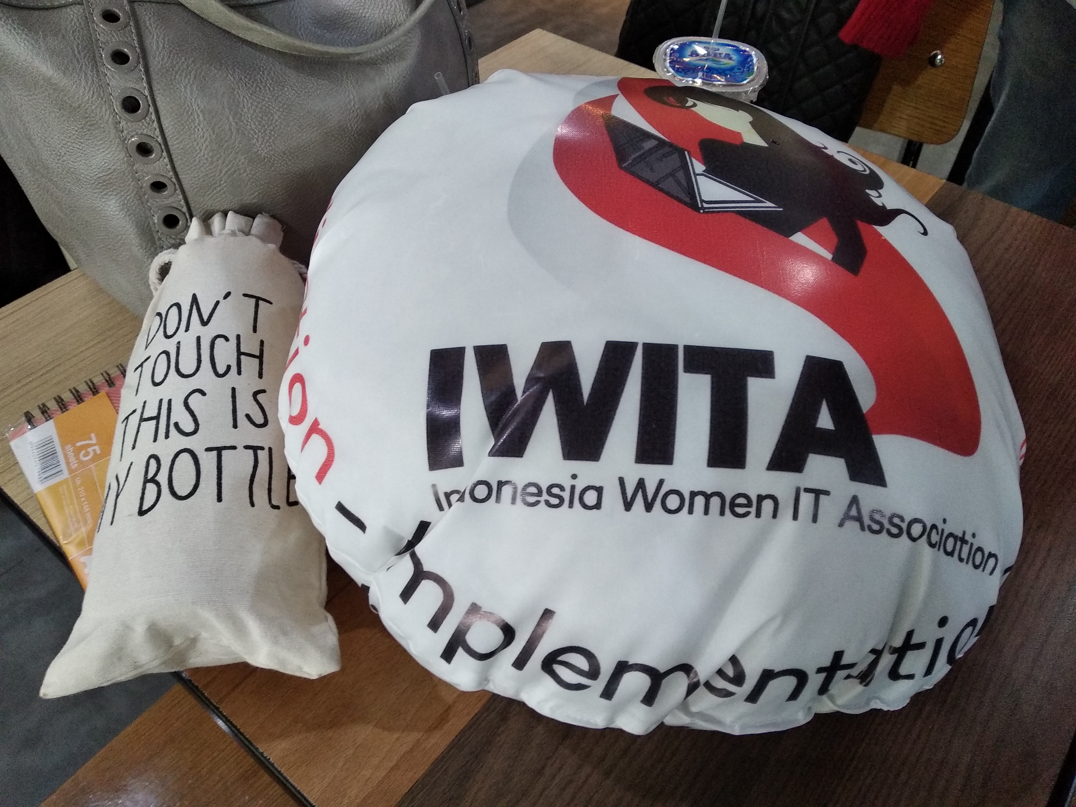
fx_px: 808
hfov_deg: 67.3
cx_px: 538
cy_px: 404
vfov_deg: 53.1
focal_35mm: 26
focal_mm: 3.81
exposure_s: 1/25
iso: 800
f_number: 2.2
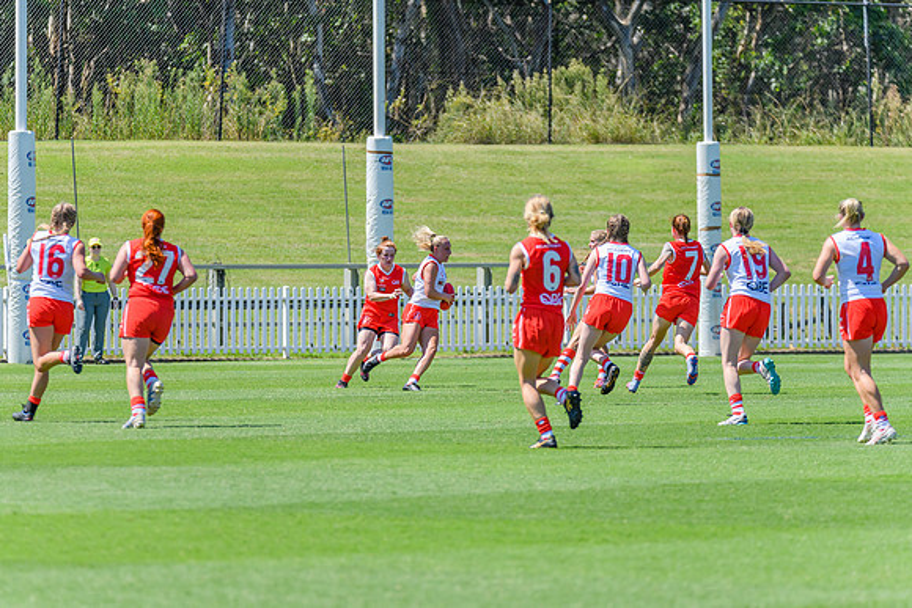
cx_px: 456
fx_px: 8471
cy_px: 304
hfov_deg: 6.2
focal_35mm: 334
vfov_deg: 4.1
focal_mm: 320
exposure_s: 1/2000
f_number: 7.1
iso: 800
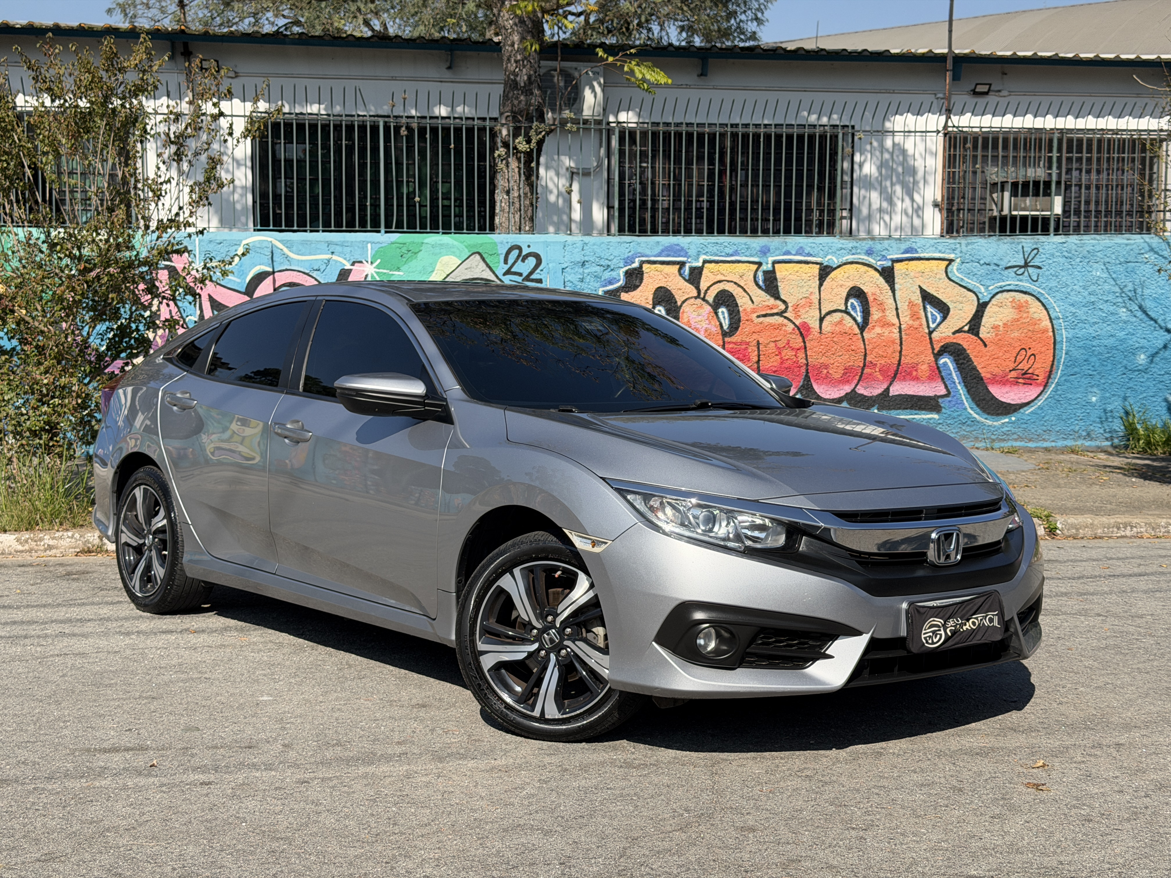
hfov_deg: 39.7
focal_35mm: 48
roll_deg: +0.9
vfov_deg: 30.3
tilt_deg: -4.8
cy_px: 439
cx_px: 586
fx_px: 1624
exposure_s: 1/4329
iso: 64
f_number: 1.78
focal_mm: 6.76
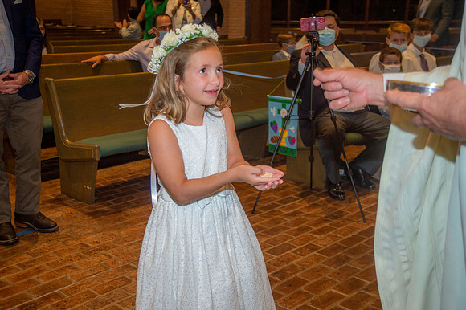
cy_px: 155
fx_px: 621
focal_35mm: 48
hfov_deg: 41.1
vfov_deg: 28.0
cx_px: 233
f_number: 5.6
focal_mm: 48
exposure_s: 1/200
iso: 1600
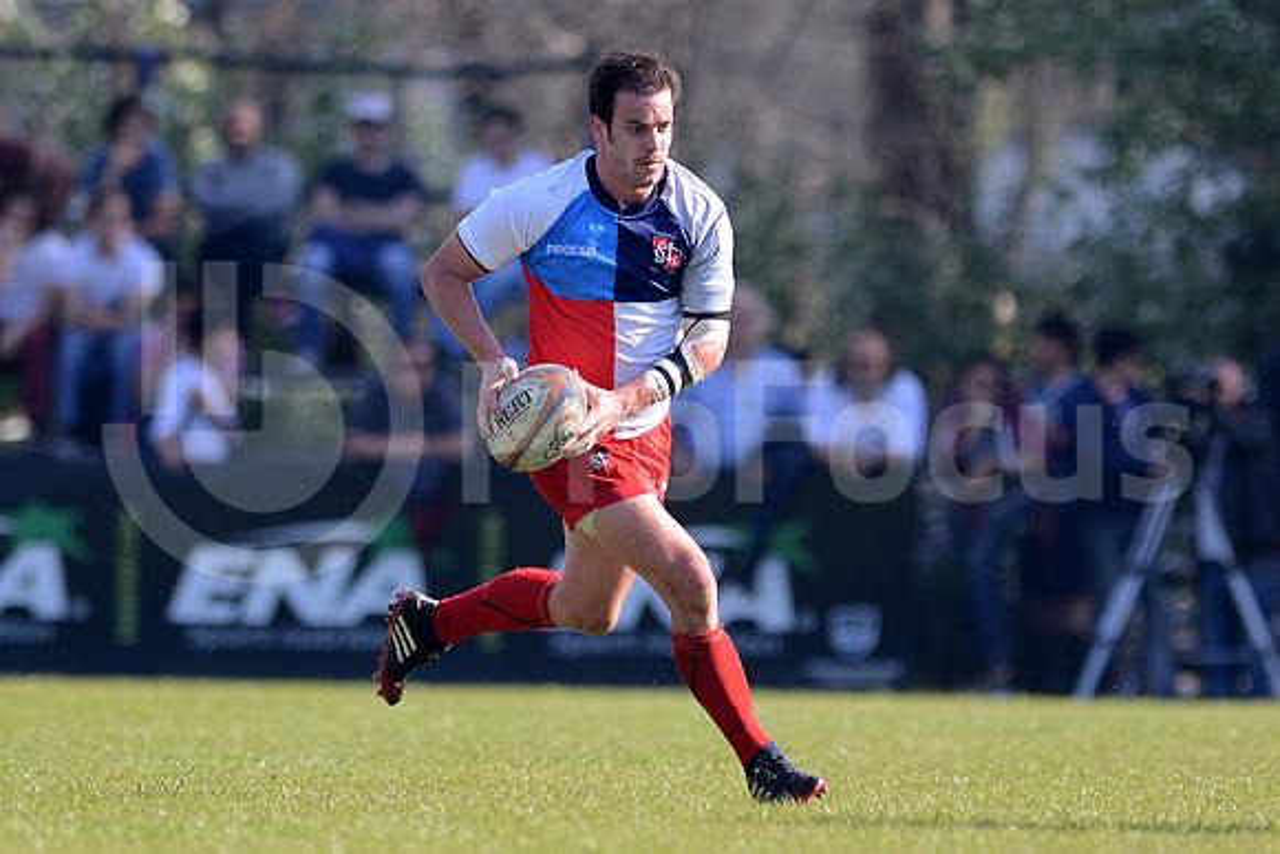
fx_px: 14936
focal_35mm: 420
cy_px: 427
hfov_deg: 4.9
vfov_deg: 3.3
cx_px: 640
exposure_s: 1/1250
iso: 400
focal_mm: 420
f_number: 4
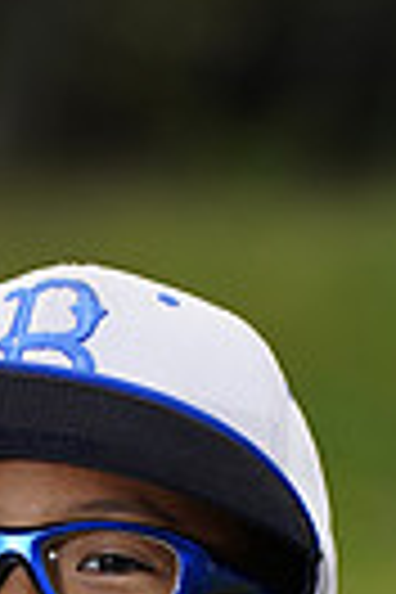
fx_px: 14502
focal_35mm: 879
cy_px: 1040
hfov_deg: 1.6
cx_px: -34
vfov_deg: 2.3
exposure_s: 1/250
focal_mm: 200
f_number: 6.3
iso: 100
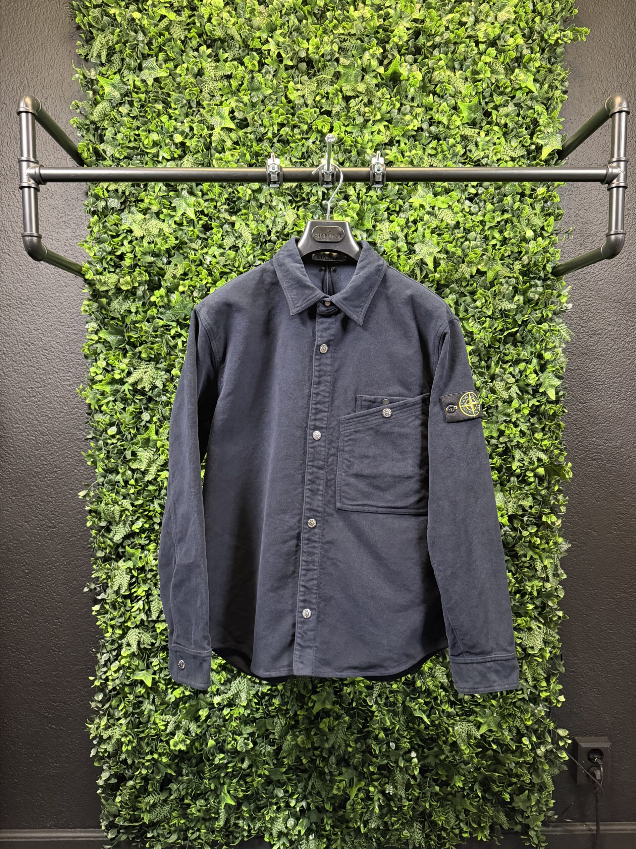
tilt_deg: -3.4
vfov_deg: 71.6
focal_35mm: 24
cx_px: 318
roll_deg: -0.1
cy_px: 424
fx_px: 588
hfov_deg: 56.8
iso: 800
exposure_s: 1/48
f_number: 1.78
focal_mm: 6.76
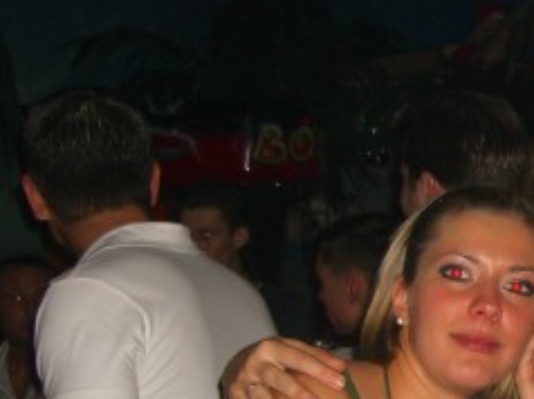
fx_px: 1479
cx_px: 601
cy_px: 341
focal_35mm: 96
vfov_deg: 15.2
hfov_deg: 19.5
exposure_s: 1/60
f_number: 2.8
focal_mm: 7.9
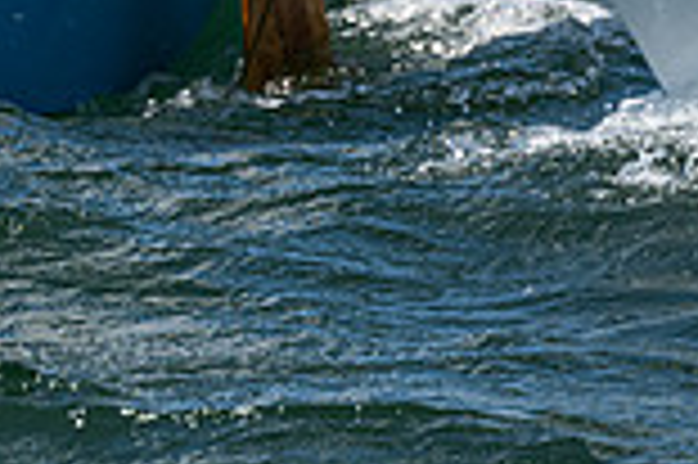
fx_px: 30214
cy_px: -303
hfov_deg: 1.3
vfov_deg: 0.9
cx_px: -567
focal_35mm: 1560
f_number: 11
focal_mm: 400
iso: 400
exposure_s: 1/640
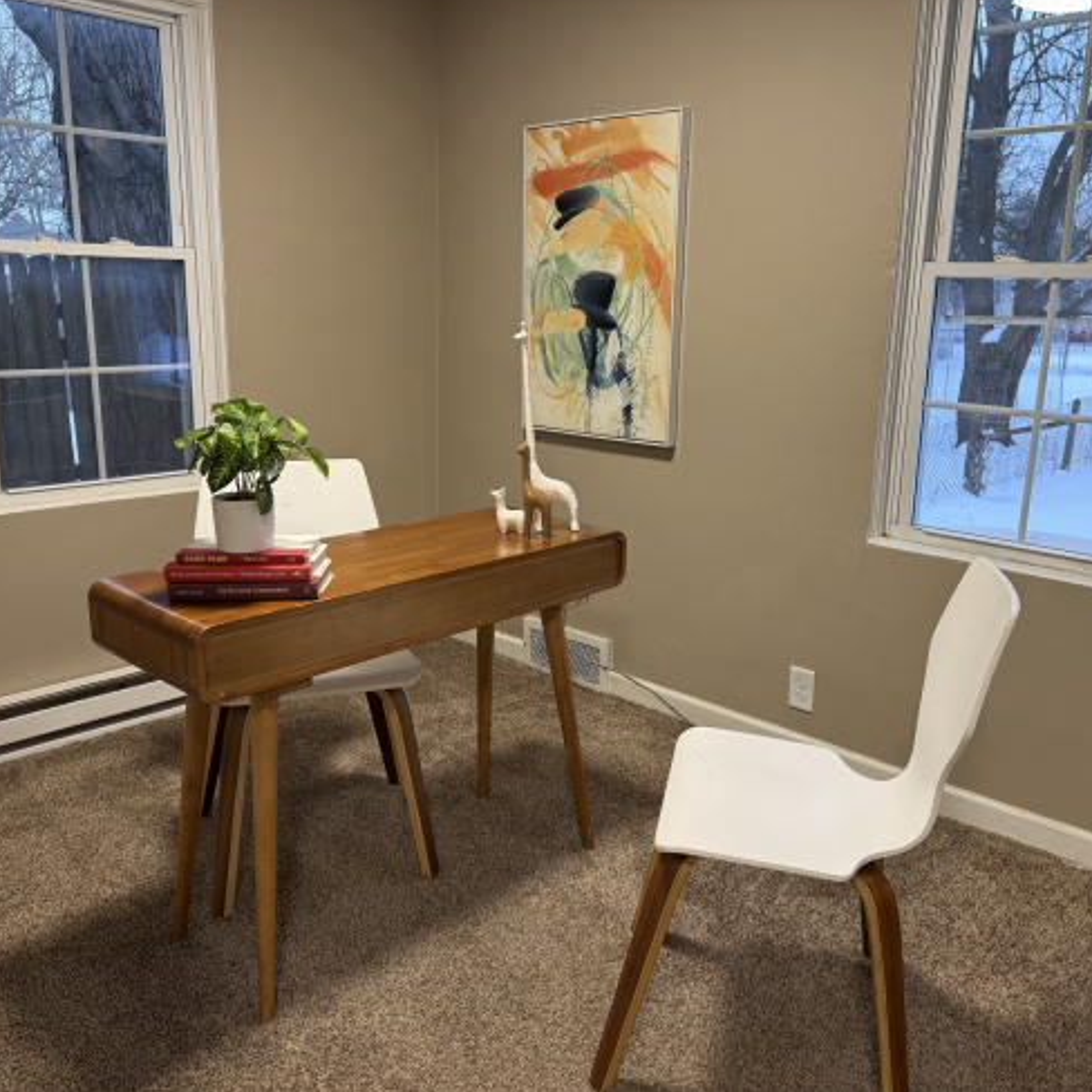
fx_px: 1035
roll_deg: -1.0
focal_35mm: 29
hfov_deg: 55.5
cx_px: 594
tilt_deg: -13.0
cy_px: 535
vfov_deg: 55.6
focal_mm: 6.76
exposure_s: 1/60
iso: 125
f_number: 1.78
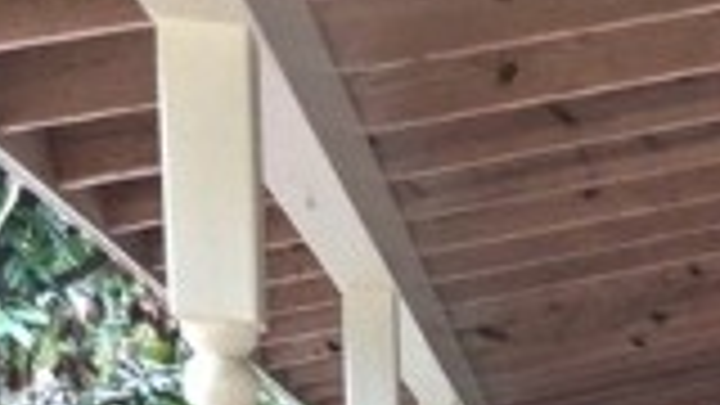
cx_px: 1161
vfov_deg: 8.9
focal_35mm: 120
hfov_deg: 16.0
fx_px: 2291
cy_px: 1048
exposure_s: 1/12
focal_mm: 5.4
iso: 160
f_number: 1.8
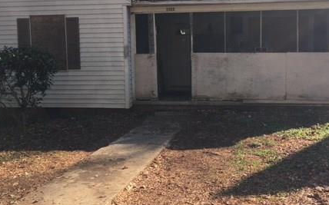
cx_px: 179
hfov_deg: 43.5
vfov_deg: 27.8
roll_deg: +1.1
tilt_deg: -6.0
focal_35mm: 46
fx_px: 412
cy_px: 72
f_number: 2.2
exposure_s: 1/527
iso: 25
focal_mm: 4.15
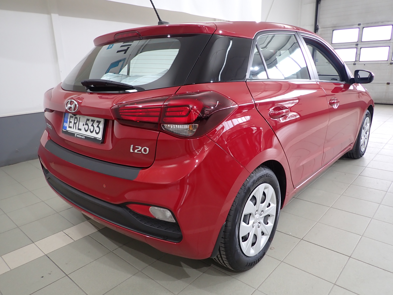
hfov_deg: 69.4
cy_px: 148
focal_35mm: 25
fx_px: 284
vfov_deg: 54.9
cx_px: 196
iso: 160
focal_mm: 4.5
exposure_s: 1/60
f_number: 2
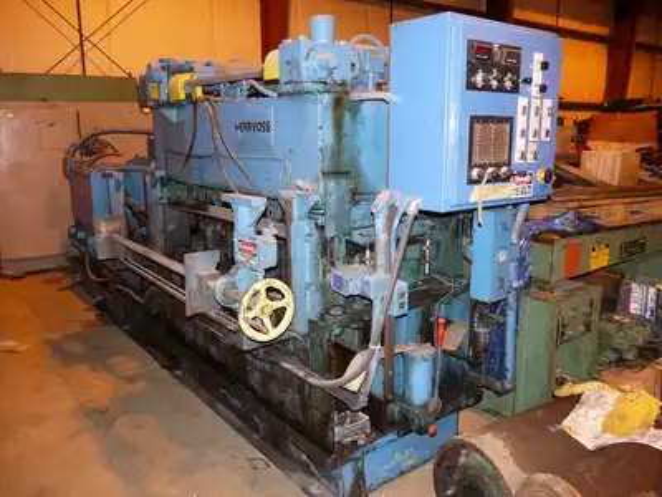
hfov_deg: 63.4
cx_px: 331
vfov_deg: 49.7
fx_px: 535
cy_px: 248
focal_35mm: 28
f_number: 4.5
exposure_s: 1/60
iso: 1250
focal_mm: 14
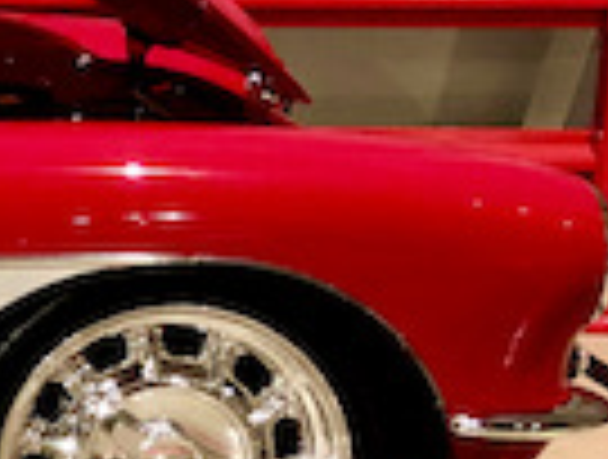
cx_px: -712
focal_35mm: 124
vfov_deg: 12.0
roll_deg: +1.3
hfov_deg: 13.1
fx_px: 2184
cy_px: 207
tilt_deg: -11.2
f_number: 1.8
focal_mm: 4
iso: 100
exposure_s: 1/9
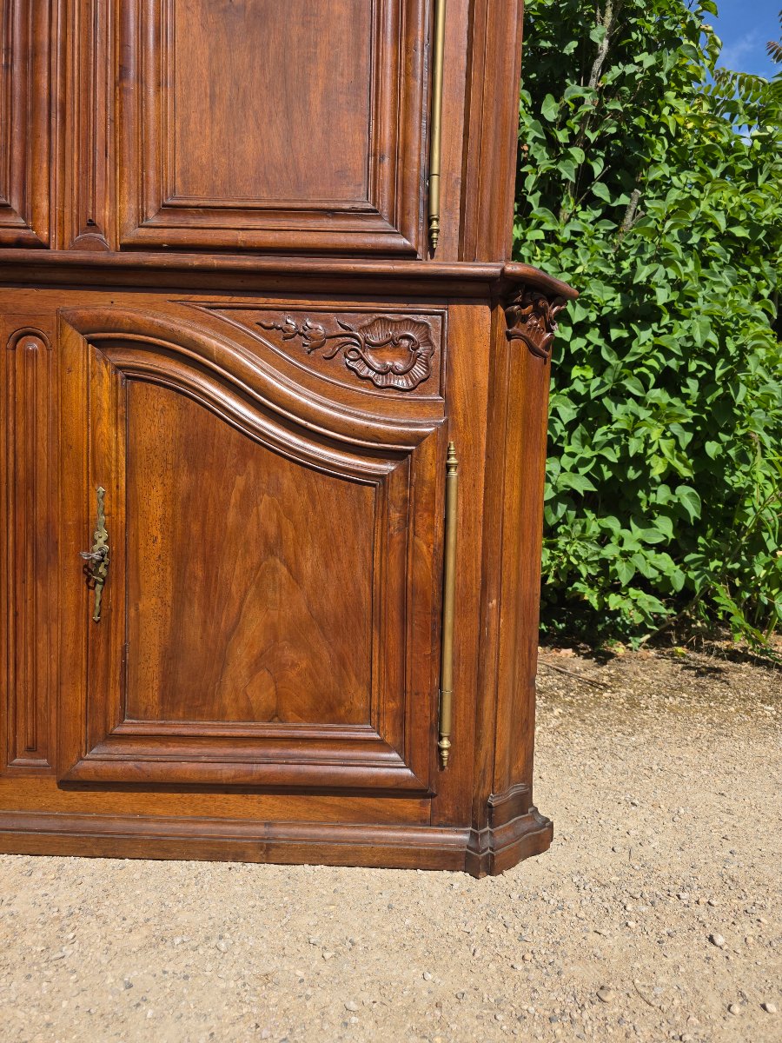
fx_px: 693
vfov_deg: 73.9
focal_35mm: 23
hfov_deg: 58.9
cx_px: 391
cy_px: 522
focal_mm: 6.3
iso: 80
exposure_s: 1/6355
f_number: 1.7
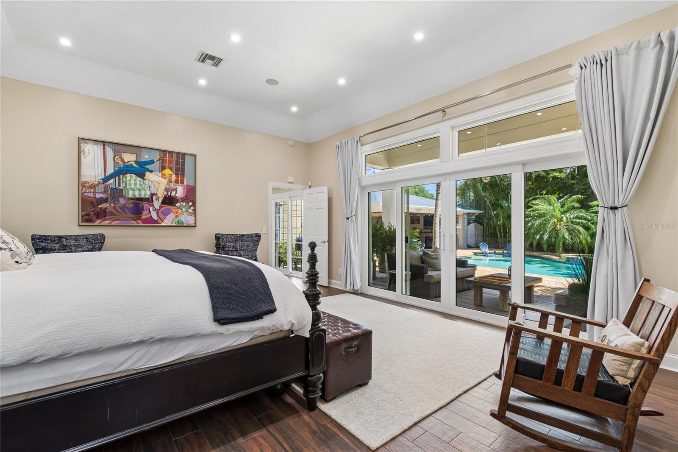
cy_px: 226
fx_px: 282
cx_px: 339
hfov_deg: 100.4
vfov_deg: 77.3
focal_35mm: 15
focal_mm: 10
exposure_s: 1/40
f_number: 7.1
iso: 100
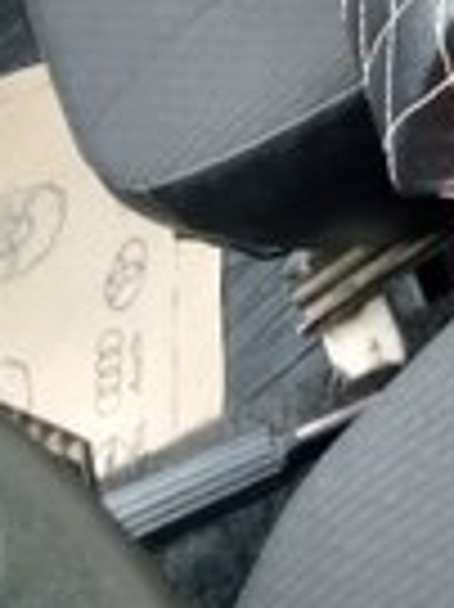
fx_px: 1997
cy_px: -270
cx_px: 526
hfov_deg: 12.7
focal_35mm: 114
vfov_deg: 16.0
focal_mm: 3.3
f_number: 2.2
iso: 64
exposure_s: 1/50
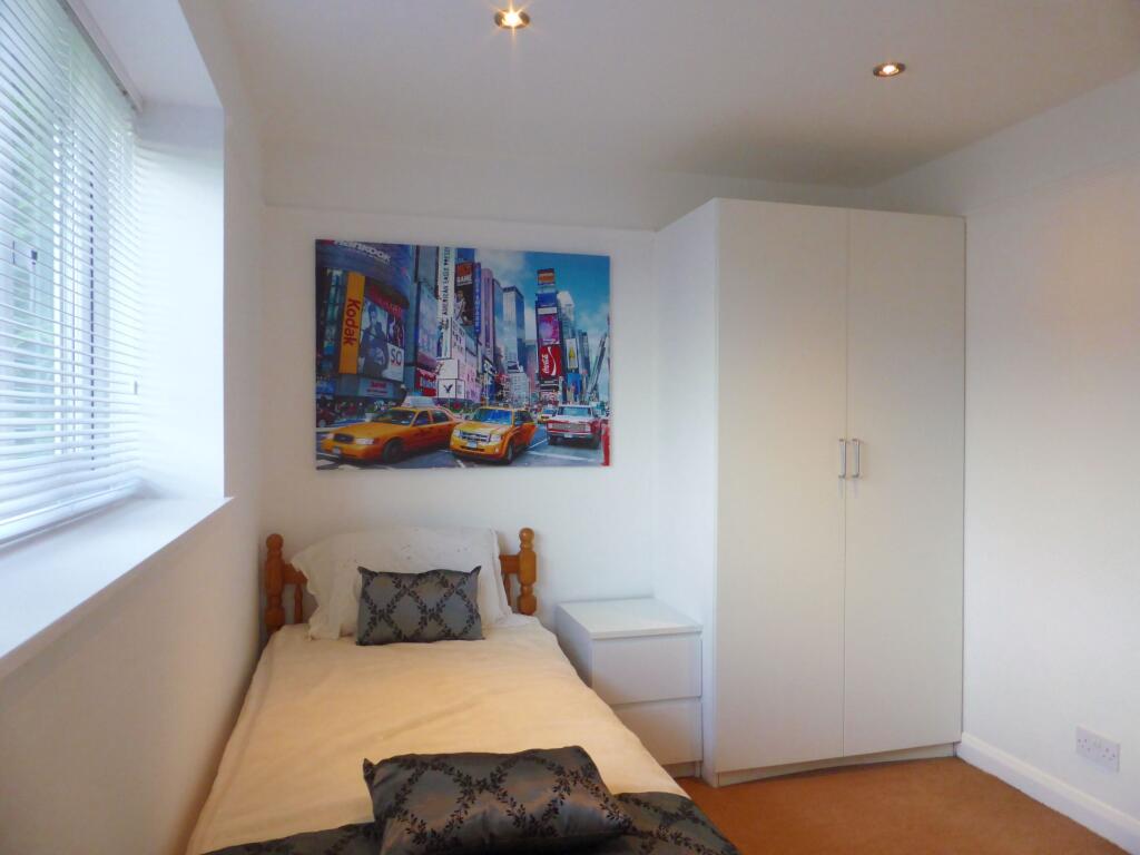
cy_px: 428
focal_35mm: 24
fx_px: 790
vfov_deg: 56.8
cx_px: 570
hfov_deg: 71.6
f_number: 4.5
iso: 400
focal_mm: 4.3
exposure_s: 1/20
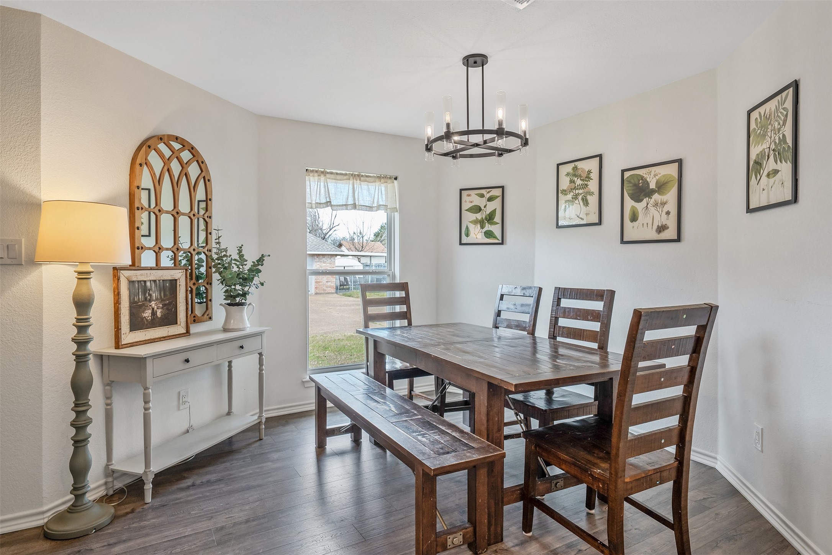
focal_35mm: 20
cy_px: 278
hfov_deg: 84.0
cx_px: 416
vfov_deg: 61.9
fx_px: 462
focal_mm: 20
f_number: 8
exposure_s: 1/13
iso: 800
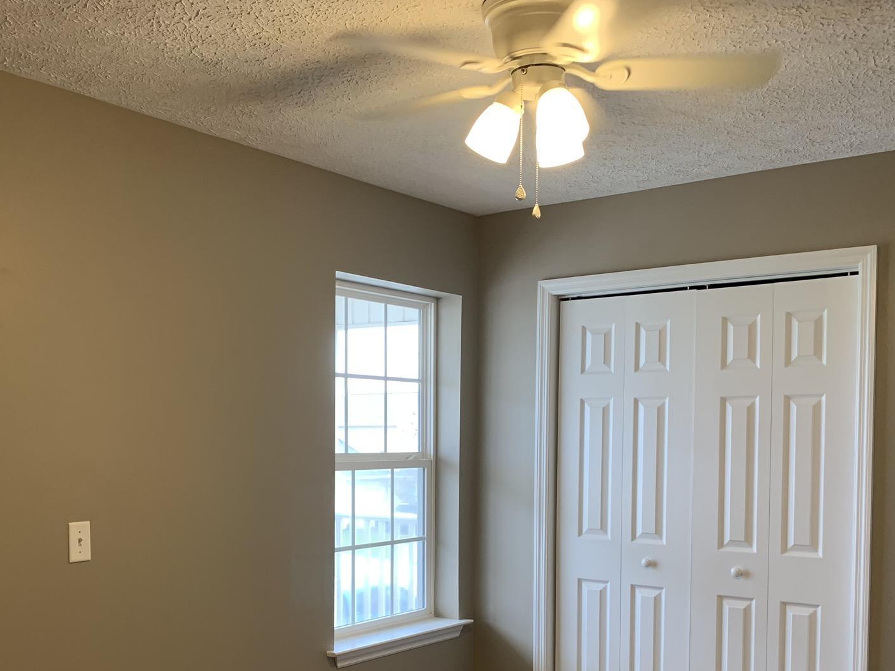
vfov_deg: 37.0
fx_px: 983
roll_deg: -0.4
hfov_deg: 48.6
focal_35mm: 38
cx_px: 346
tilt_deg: -2.0
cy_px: 488
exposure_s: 1/60
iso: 100
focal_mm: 4.25
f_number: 1.8
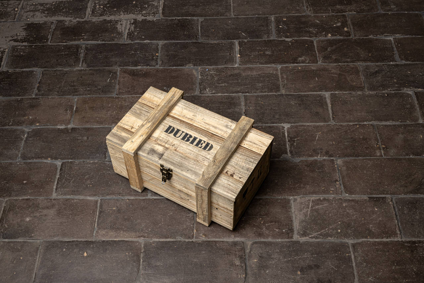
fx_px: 459
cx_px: 212
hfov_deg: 49.6
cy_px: 142
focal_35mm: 39
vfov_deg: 34.2
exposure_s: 1/60
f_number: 13
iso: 400
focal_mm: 39
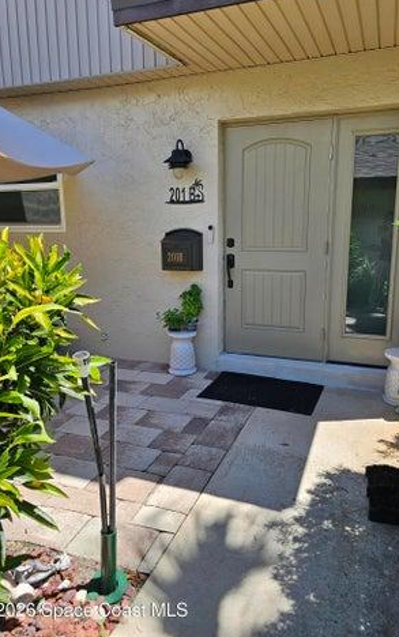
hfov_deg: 49.2
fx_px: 434
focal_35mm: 25
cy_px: 313
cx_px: 225
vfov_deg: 72.5
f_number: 1.7
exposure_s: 1/406
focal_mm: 6.3
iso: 10
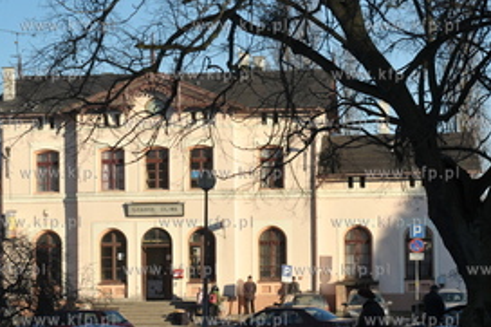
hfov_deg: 19.8
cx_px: 303
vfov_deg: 13.3
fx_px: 1404
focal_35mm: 103
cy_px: 197
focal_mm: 70
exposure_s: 1/800
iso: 400
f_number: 9
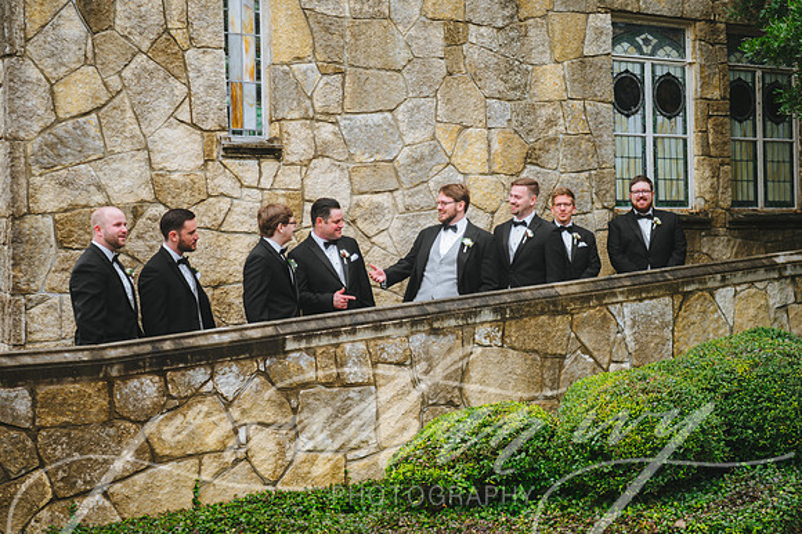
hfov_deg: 35.4
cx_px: 435
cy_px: 245
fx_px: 1255
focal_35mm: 56
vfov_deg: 24.0
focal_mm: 52
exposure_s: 1/250
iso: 320
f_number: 2.8
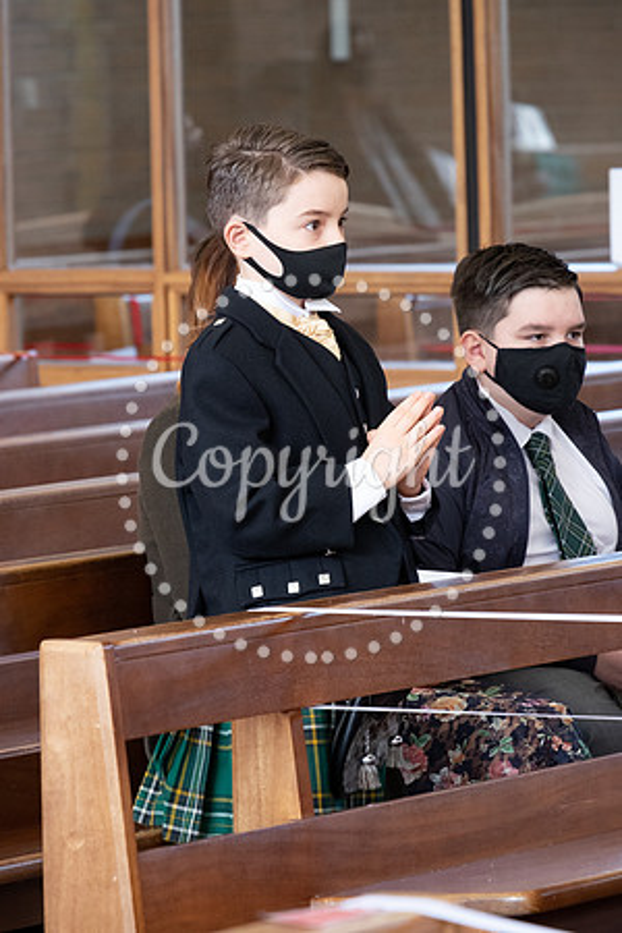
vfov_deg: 6.9
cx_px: 311
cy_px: 466
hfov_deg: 4.6
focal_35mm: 300
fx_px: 7774
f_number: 8
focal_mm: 200
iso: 2500
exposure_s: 1/30
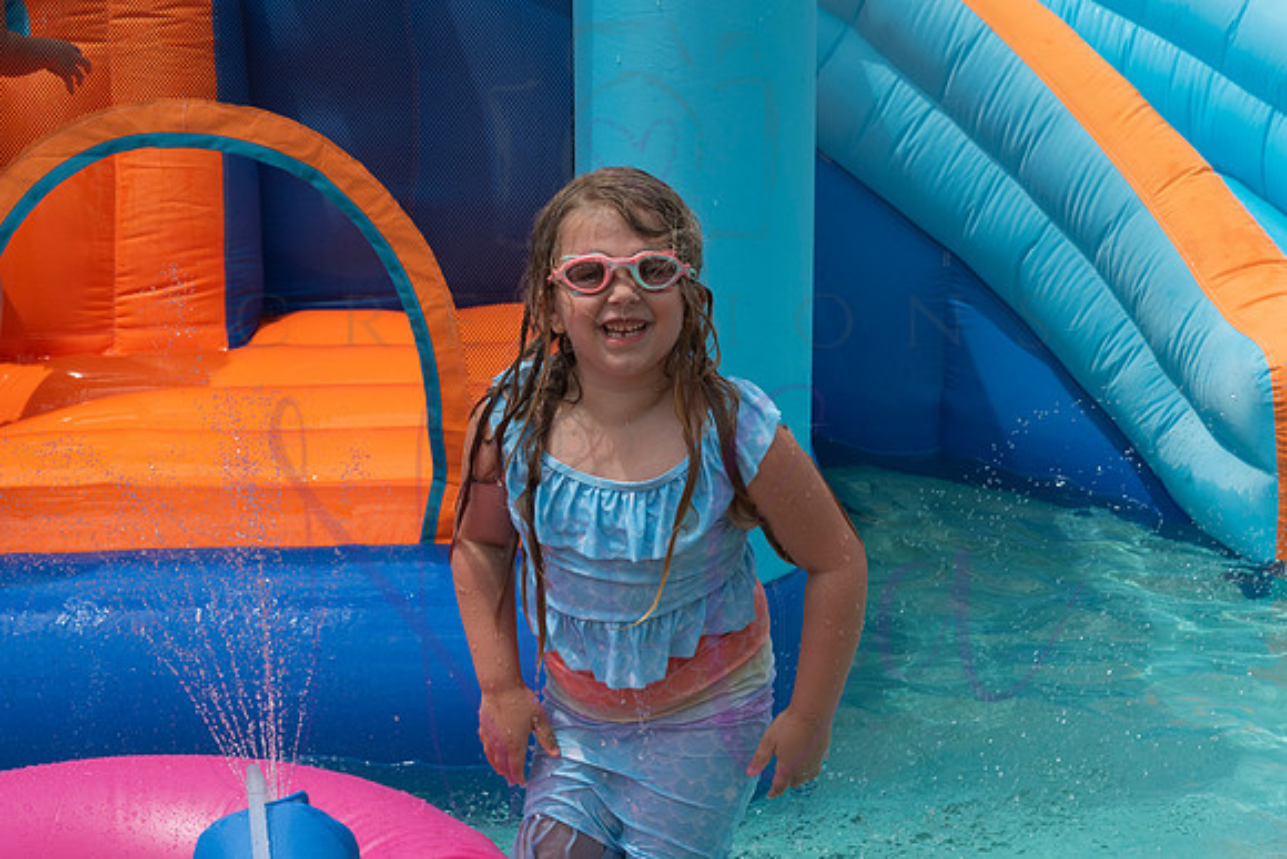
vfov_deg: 15.5
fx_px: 3155
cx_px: 644
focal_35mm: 88
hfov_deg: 23.1
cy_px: 430
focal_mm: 85
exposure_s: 1/1000
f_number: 13
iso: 800
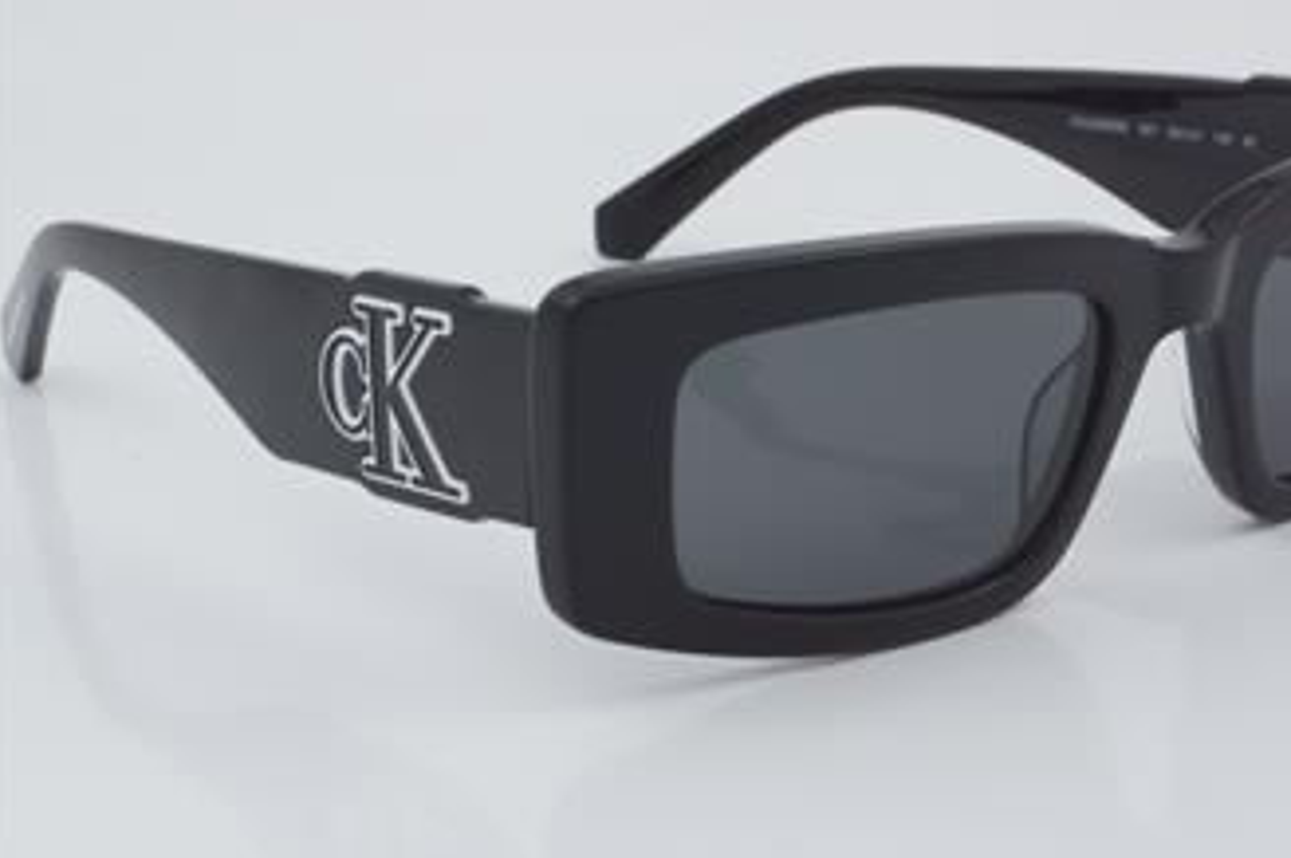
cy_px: 417
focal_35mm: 101
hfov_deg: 20.3
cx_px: 771
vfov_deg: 13.6
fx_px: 3604
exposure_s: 1/4
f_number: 32
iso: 100
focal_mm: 55
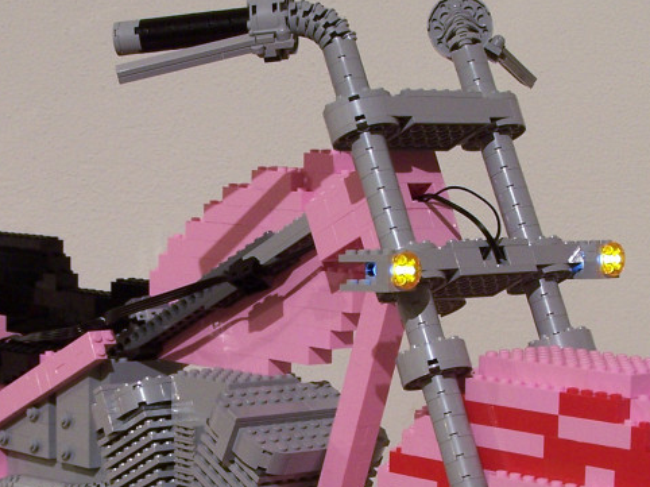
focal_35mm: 119
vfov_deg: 12.4
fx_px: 2233
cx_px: 282
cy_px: 418
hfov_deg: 16.6
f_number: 3.1
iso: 80
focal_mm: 9.3
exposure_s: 1/2
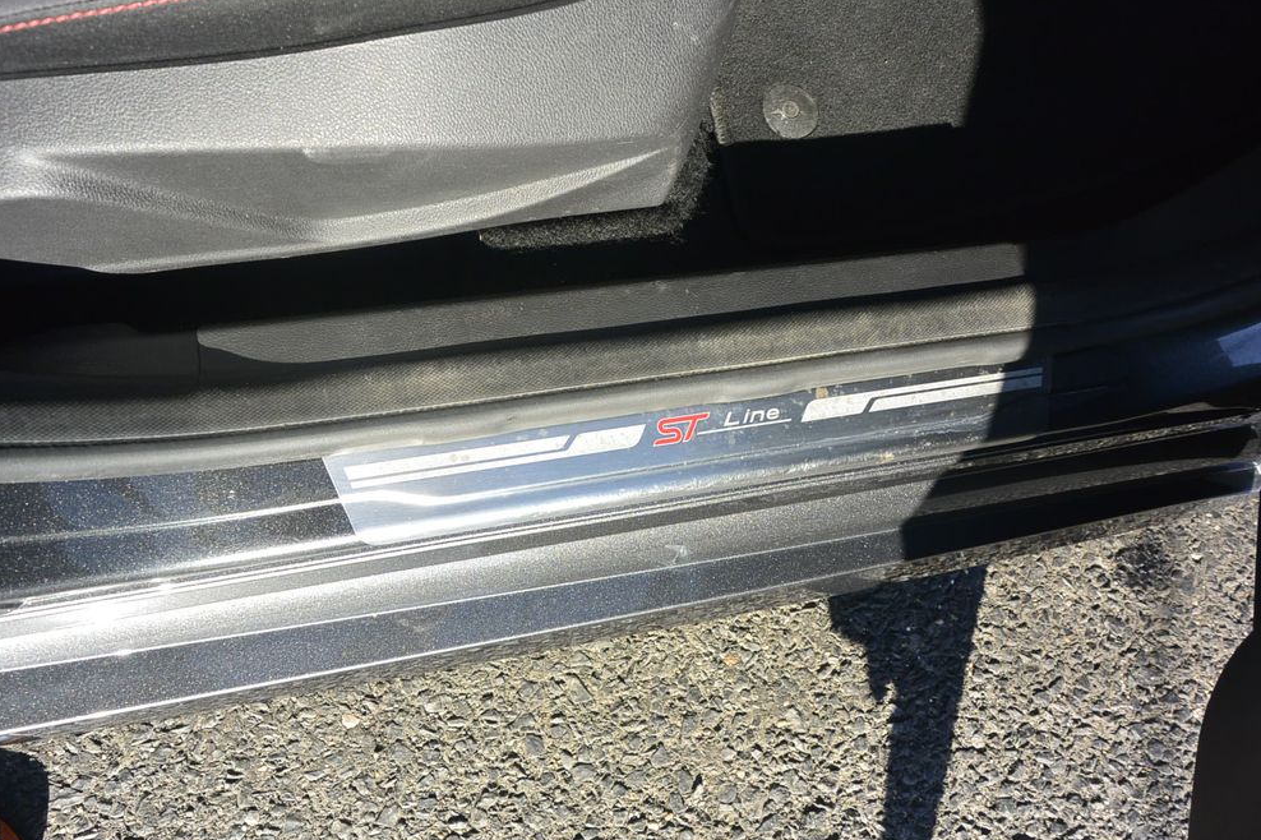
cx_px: 648
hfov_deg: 65.5
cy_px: 431
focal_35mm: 28
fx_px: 980
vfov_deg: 46.4
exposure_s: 1/500
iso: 160
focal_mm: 10
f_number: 4.5
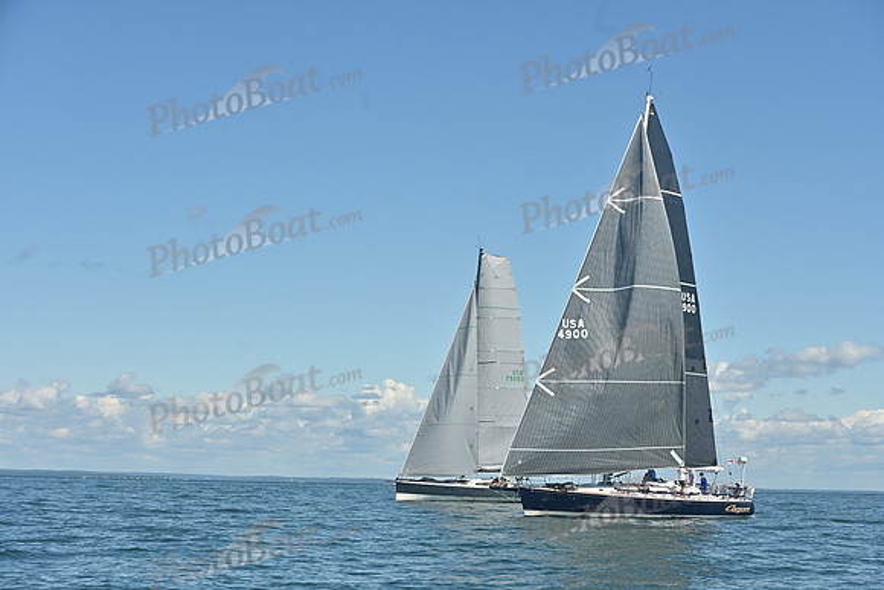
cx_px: 442
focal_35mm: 70
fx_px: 1719
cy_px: 295
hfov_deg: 28.8
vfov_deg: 19.5
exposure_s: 1/1600
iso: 250
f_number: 8
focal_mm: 70
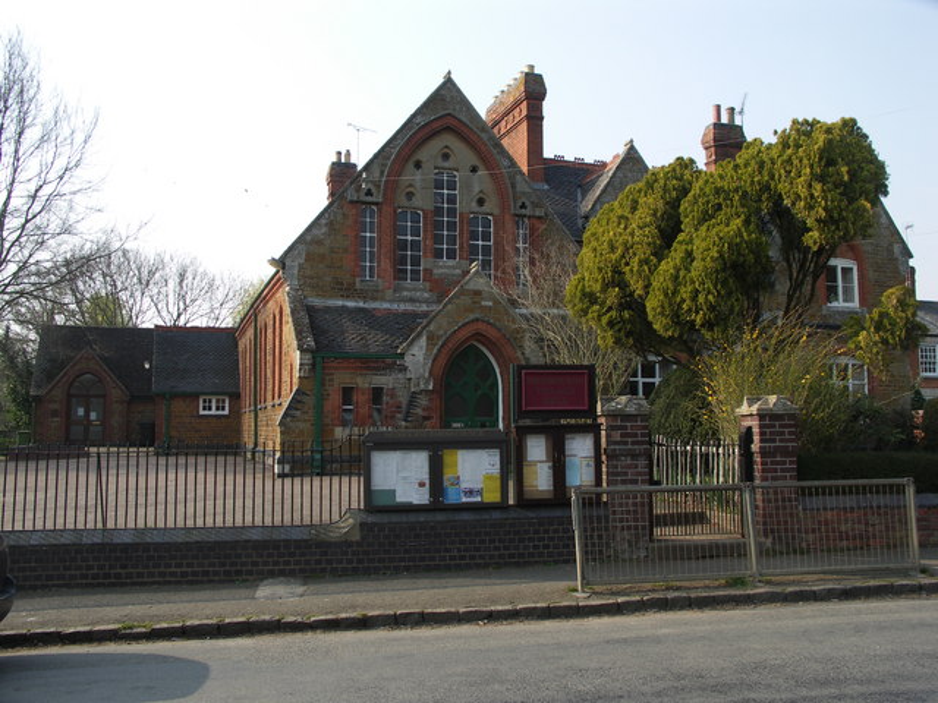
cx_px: 469
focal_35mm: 32
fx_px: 867
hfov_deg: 56.8
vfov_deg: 44.2
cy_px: 352
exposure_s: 1/200
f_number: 5
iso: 50
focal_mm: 8.4
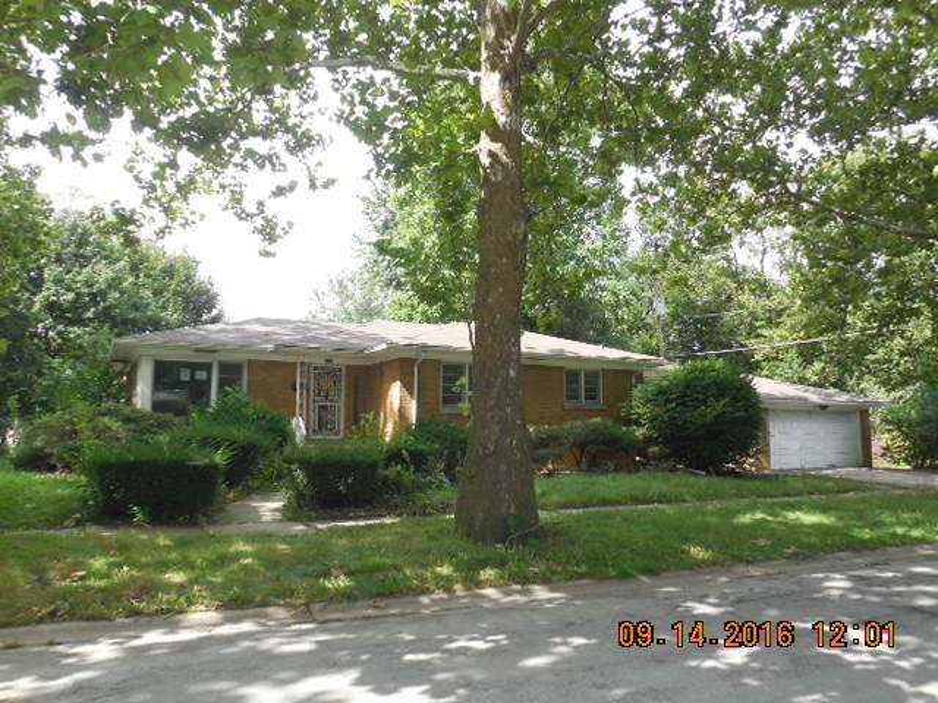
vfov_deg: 53.1
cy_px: 352
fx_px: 705
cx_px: 469
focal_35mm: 26
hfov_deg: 67.3
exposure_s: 1/200
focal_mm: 4.6
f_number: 3.5
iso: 125
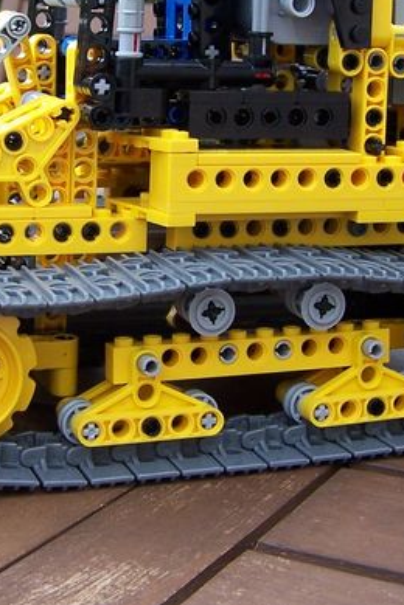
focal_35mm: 81
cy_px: 175
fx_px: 1363
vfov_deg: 24.9
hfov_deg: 16.8
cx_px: 117
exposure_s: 1/250
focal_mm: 6.3
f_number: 2.8
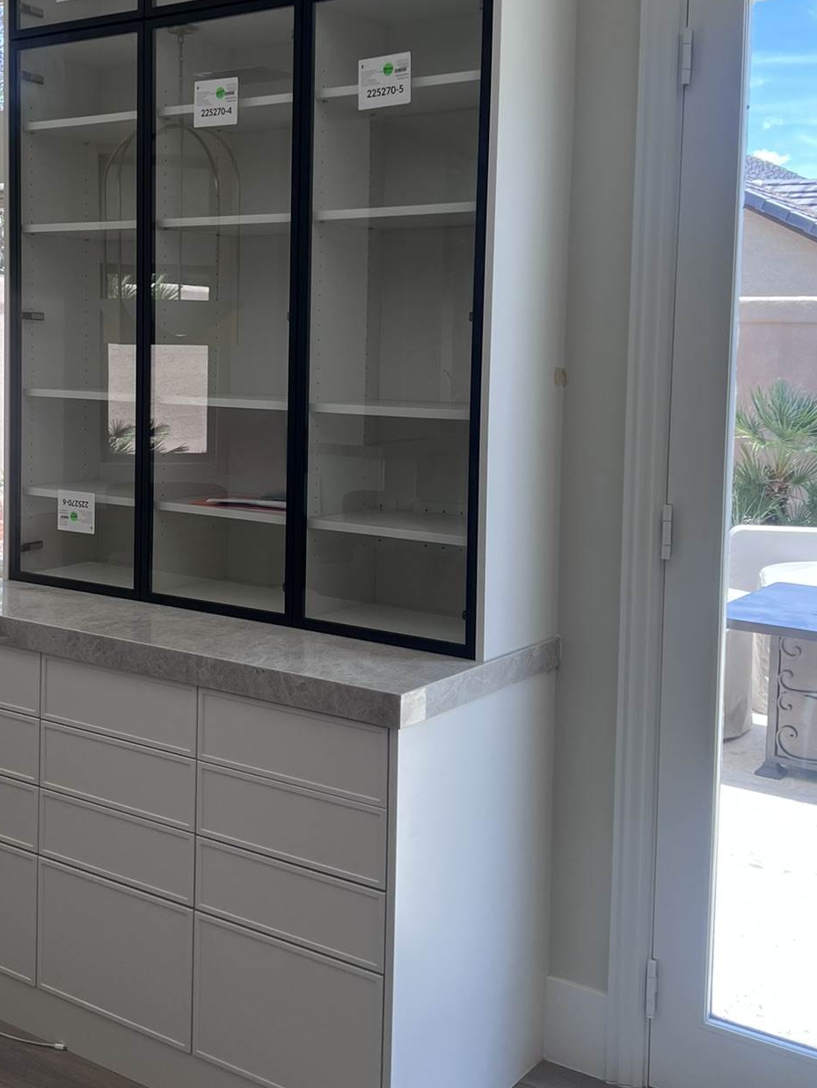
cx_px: 301
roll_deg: -1.5
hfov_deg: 33.4
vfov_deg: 43.6
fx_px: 1353
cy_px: 427
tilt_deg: -4.7
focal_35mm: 43
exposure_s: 1/347
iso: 50
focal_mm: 5.7
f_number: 1.5
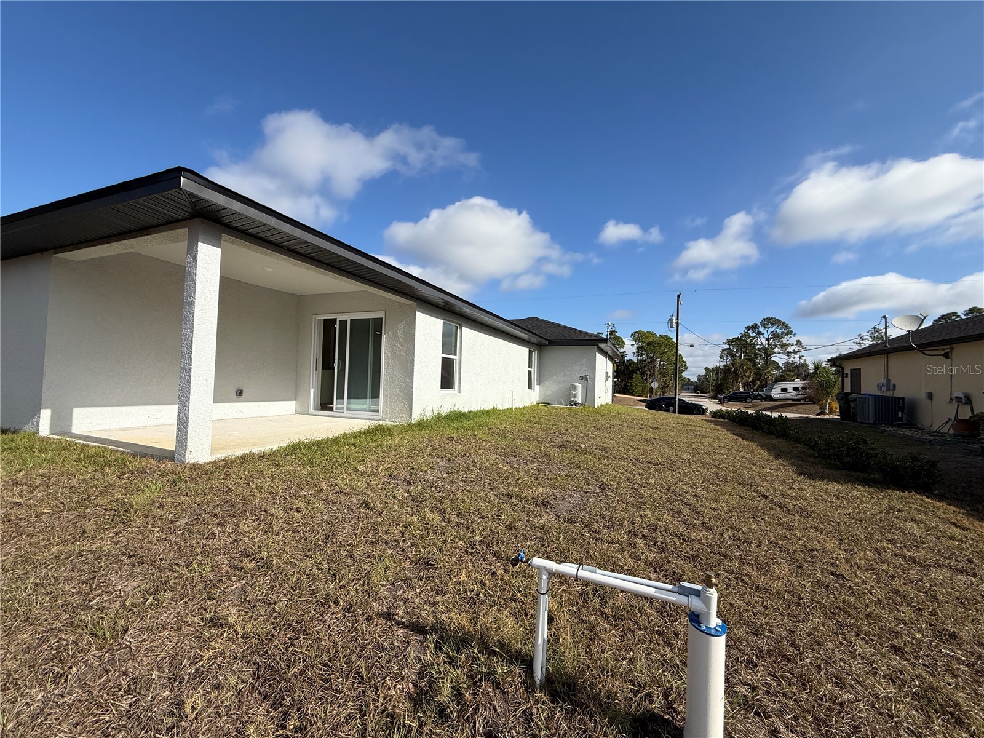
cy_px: 369
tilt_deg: +3.3
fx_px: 398
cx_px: 492
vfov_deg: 85.7
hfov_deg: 102.1
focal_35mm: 14
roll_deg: -2.0
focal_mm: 2.22
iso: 50
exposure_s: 1/3125
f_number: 2.2
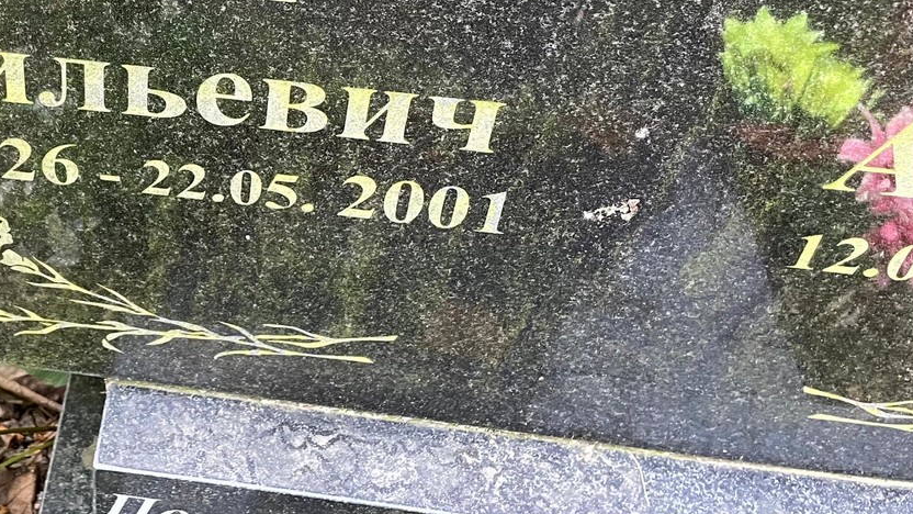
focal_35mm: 49
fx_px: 1186
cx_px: 152
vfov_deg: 23.7
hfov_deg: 40.0
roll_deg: -2.6
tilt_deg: -40.9
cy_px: 36
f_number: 1.6
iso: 125
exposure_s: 1/81
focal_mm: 4.2
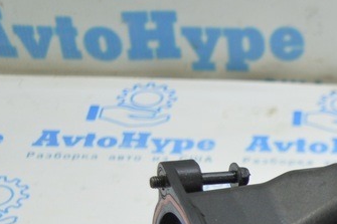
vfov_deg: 11.5
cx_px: 387
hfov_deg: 17.2
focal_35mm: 115
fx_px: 1072
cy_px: 318
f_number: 4
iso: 400
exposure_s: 1/40
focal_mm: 25
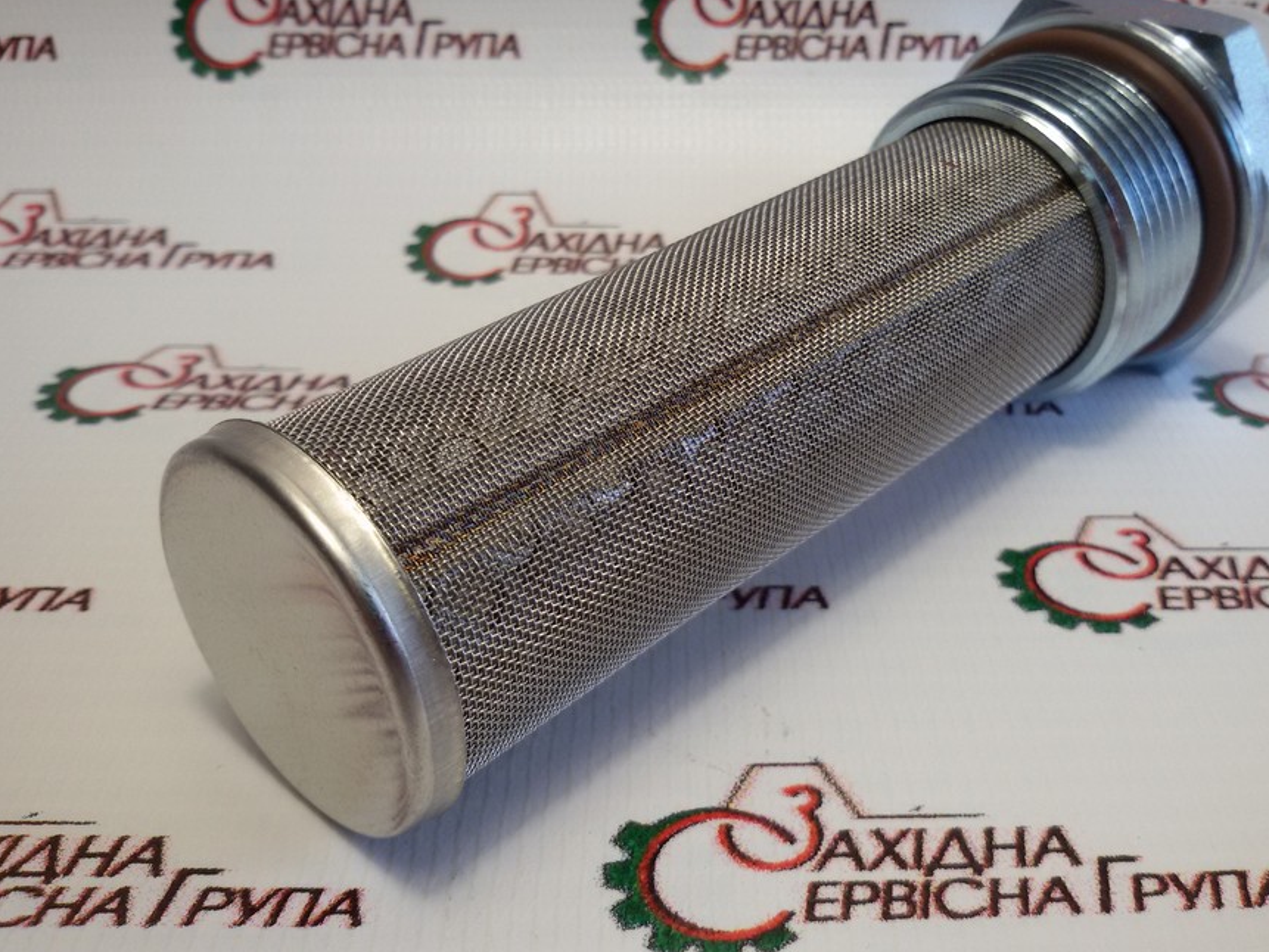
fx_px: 1320
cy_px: 420
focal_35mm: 36
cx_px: 734
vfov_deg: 39.6
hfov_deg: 51.1
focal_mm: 2.93
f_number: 2.4
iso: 50
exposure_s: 1/100
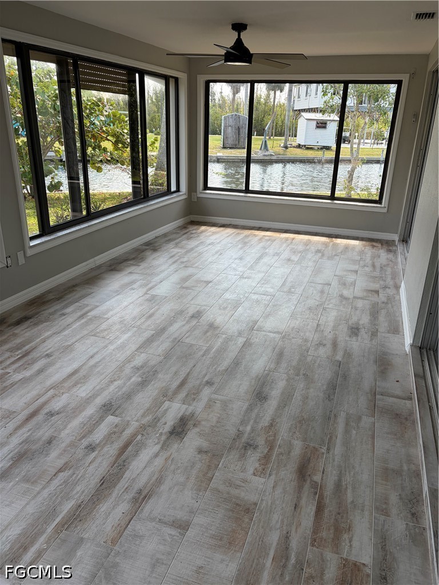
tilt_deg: -22.7
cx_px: 220
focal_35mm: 26
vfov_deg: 67.3
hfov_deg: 53.1
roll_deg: -1.3
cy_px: 292
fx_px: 440
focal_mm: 5.96
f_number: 1.6
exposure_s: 1/381
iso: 50
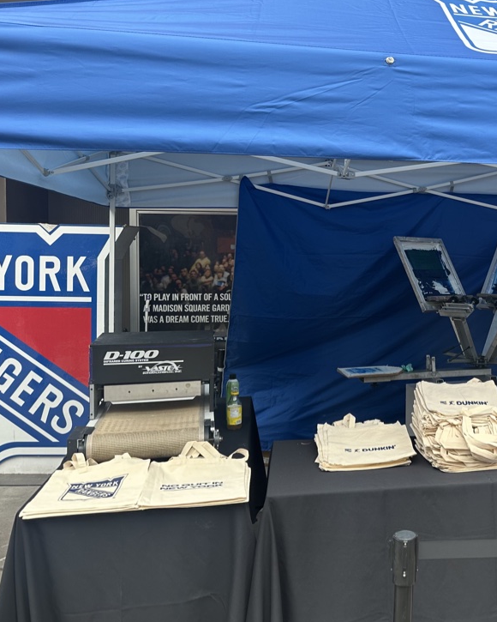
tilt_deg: -1.6
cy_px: 267
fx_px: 717
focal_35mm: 39
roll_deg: -0.5
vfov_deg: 46.7
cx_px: 430
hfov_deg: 36.3
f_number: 1.78
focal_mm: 6.86
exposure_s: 1/454
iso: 80
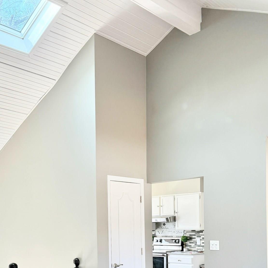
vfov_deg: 36.4
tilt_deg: -0.3
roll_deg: +0.9
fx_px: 385
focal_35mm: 44
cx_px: 104
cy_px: 231
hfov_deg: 38.2
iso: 125
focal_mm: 6.76
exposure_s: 1/240
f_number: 1.78
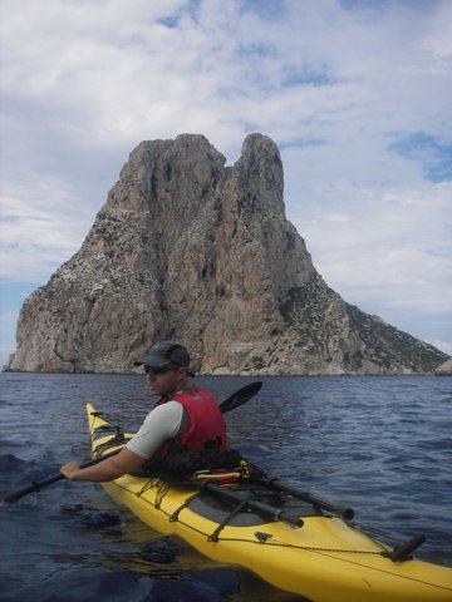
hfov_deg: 37.7
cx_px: 226
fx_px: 662
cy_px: 301
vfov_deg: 49.0
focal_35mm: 38
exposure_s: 1/800
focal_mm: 6.3
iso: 50
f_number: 3.3
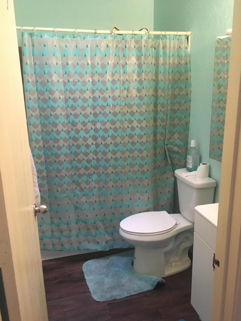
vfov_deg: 61.7
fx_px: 269
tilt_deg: -15.3
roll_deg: +1.4
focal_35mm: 29
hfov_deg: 48.2
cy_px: 160
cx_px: 120
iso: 200
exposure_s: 1/25
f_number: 2.2
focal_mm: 4.15
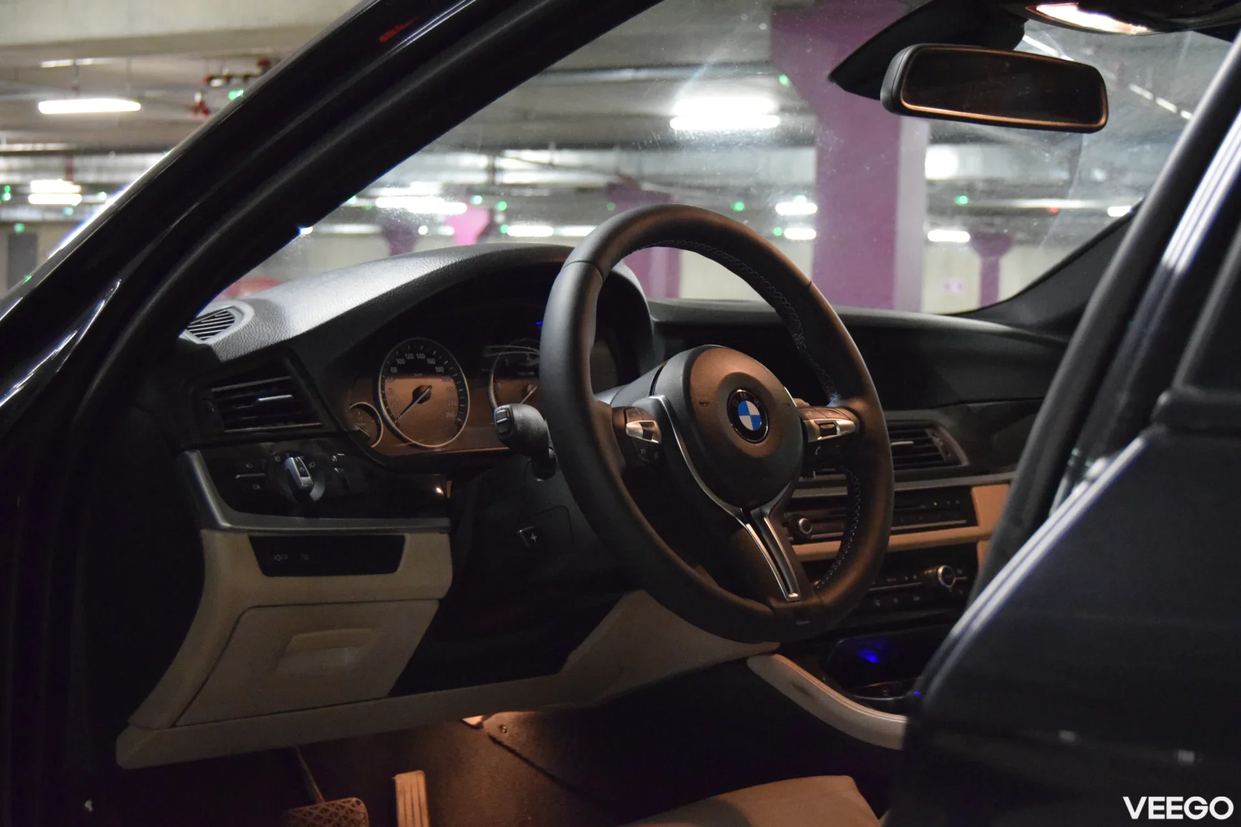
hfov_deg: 41.1
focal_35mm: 48
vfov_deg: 28.1
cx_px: 620
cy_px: 414
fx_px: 1655
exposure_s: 1/60
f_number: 4.5
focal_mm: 32
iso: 6400
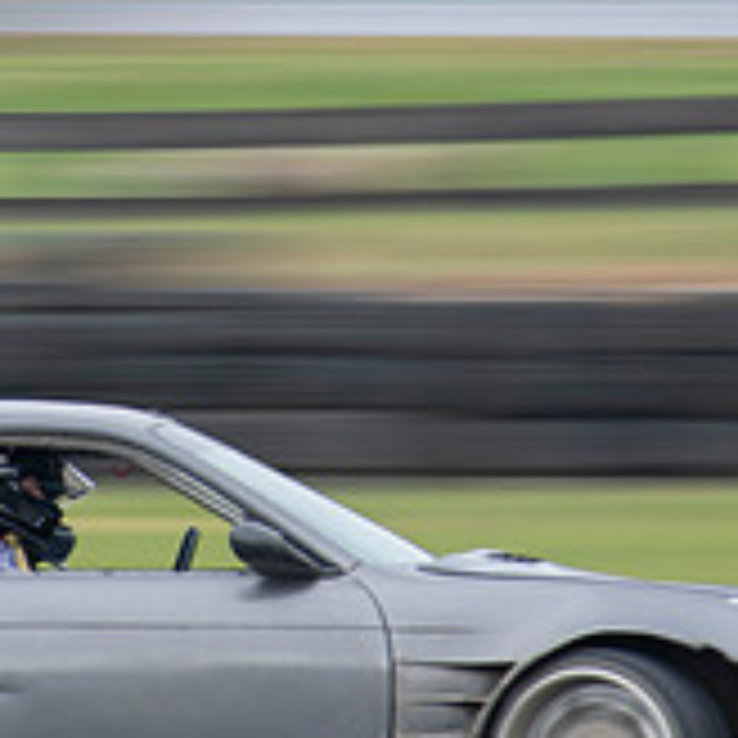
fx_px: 32707
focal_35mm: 1356
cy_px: 295
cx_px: 256
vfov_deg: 1.3
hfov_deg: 1.3
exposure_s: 1/25
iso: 100
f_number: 11
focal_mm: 300
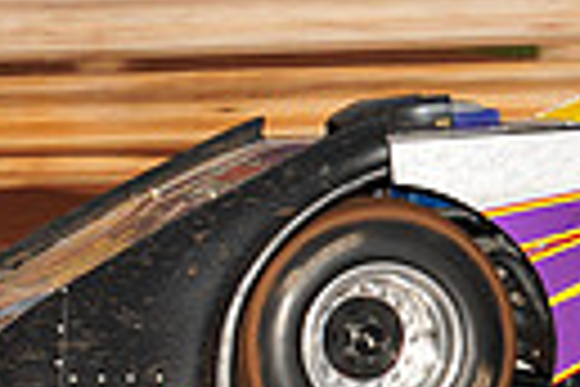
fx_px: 6653
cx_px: 917
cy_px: 166
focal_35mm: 413
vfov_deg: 3.3
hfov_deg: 4.9
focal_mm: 92
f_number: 8
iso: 1000
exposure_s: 1/320
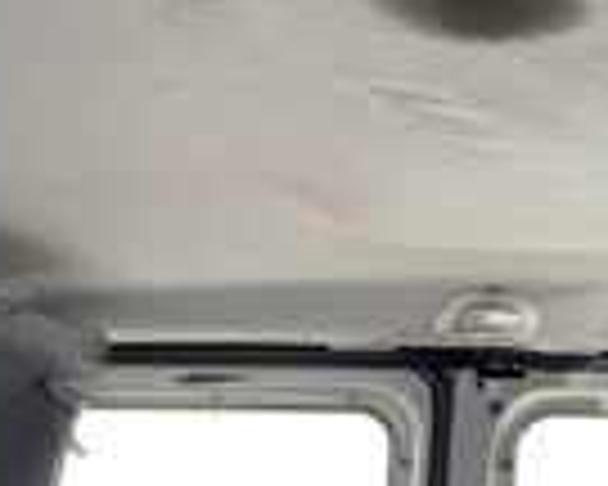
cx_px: 622
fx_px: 1512
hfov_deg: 21.8
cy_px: -54
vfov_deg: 17.6
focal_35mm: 84
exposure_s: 1/122
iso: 40
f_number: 1.8
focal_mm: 3
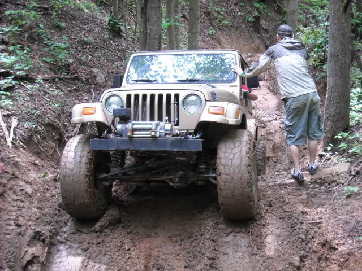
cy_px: 136
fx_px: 565
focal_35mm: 54
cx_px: 181
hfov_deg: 35.5
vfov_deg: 27.0
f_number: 3.3
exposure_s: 1/60
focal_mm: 8.8
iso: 141
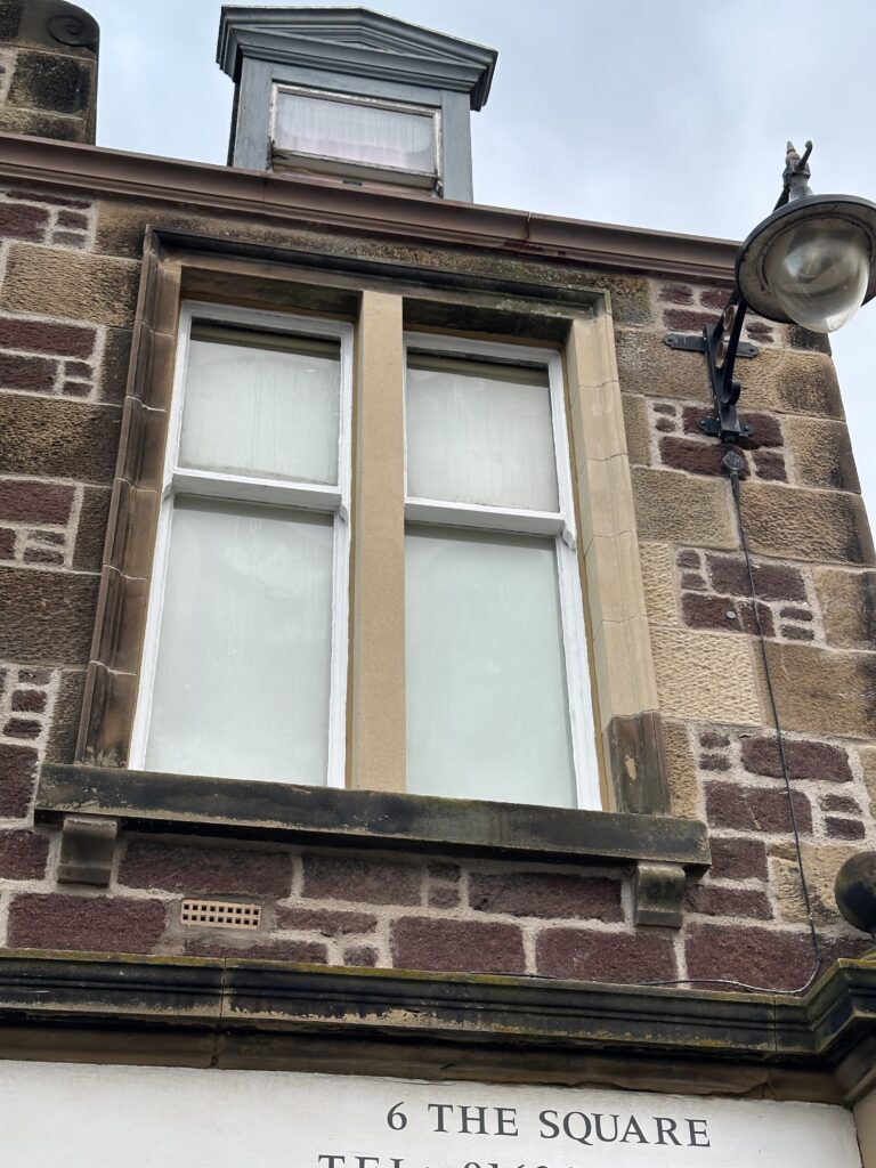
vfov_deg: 39.7
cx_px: 438
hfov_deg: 30.3
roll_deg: +0.4
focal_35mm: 48
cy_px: 584
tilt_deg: +38.2
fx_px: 1620
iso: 80
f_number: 1.78
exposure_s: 1/102
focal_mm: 6.86
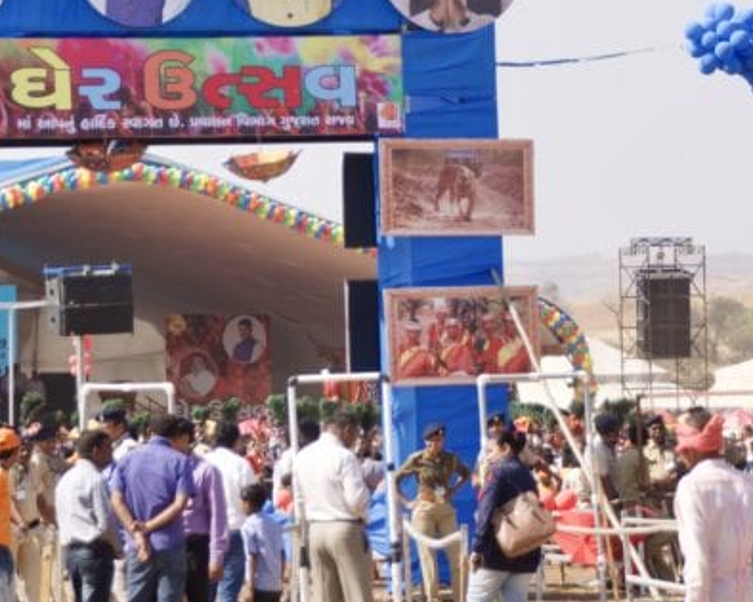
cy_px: 144
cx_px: 346
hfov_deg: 7.1
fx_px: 6110
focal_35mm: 274
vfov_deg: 5.6
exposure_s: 1/640
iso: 200
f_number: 6.3
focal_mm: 75
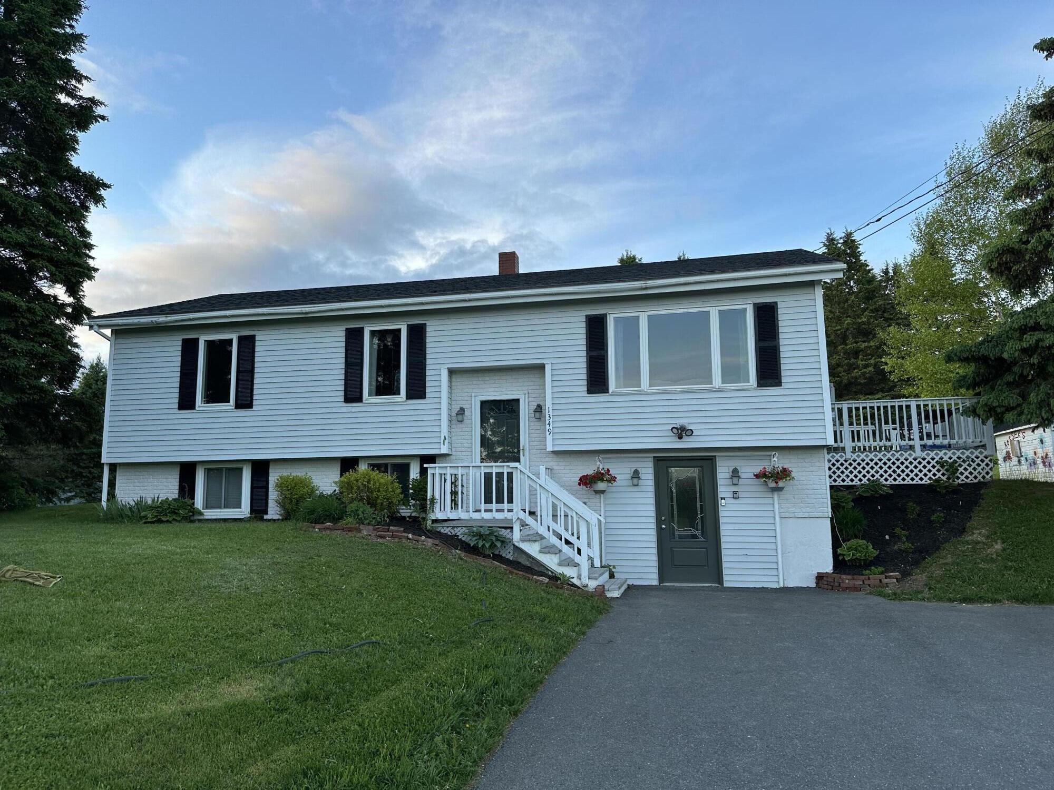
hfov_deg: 71.6
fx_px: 731
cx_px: 527
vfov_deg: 56.8
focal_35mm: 24
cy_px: 395
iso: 80
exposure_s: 1/594
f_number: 1.78
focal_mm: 6.86
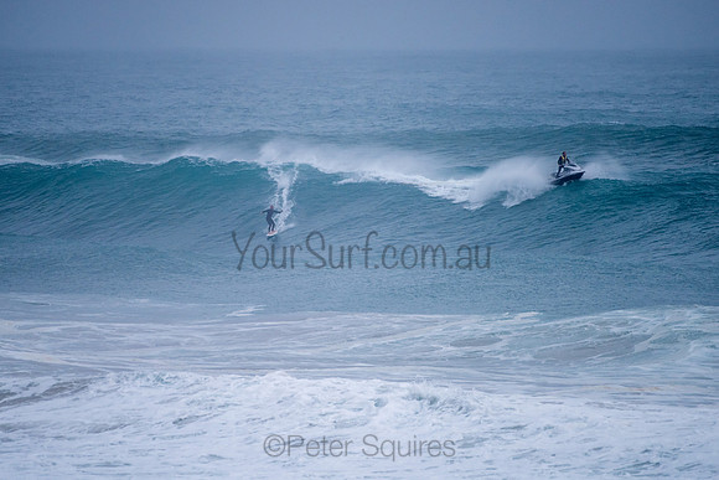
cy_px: 222
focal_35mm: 613
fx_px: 12249
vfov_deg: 2.2
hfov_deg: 3.4
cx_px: 345
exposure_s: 1/1250
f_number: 5.6
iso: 450
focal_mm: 500
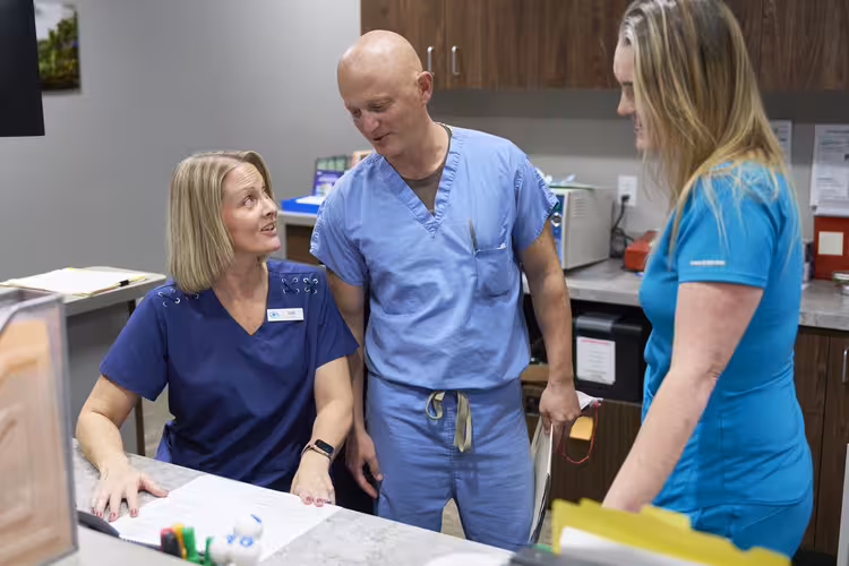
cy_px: 283
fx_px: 1038
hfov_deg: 44.5
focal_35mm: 44
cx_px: 424
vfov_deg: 30.5
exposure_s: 1/200
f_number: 2.8
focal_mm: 44
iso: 1000
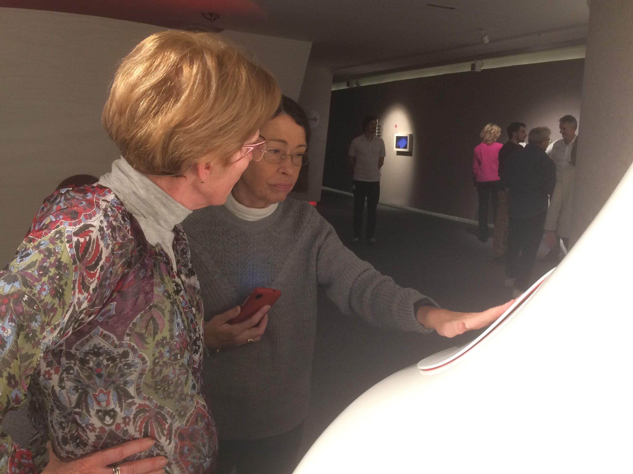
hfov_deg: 58.3
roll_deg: -1.9
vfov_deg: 45.4
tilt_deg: -13.6
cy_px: 224
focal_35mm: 31
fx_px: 567
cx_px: 335
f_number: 2.2
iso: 125
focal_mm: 4.15
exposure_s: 1/33
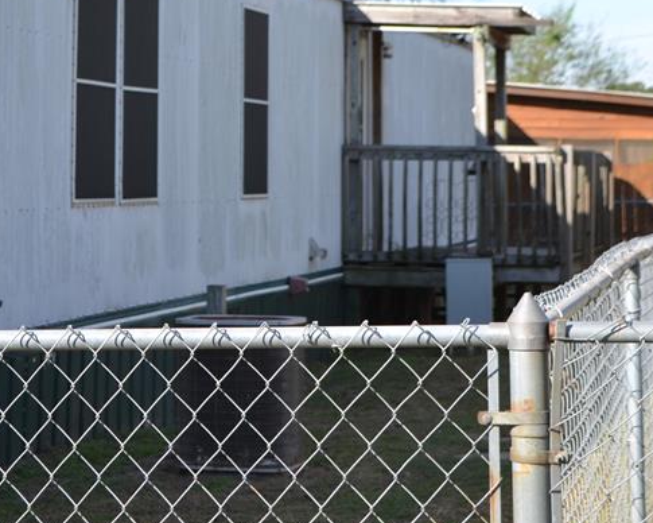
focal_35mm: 107
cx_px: 158
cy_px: 139
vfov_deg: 14.3
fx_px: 2068
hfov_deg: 17.8
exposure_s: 1/200
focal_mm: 36
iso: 100
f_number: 7.1
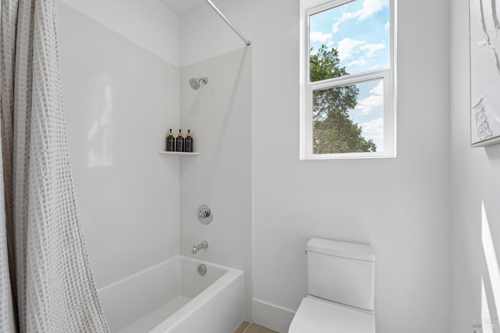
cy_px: 166
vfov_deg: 81.2
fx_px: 194
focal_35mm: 14
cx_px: 250
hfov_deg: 104.3
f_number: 8
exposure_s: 1/60
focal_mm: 14
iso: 640
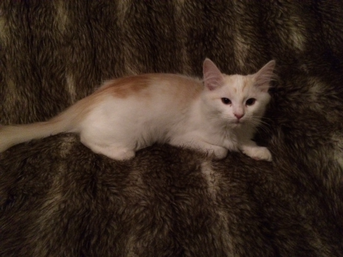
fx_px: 297
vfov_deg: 46.8
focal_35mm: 30
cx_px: 172
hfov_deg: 60.0
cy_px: 128
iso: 800
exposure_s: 1/15
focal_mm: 4.12
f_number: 2.2
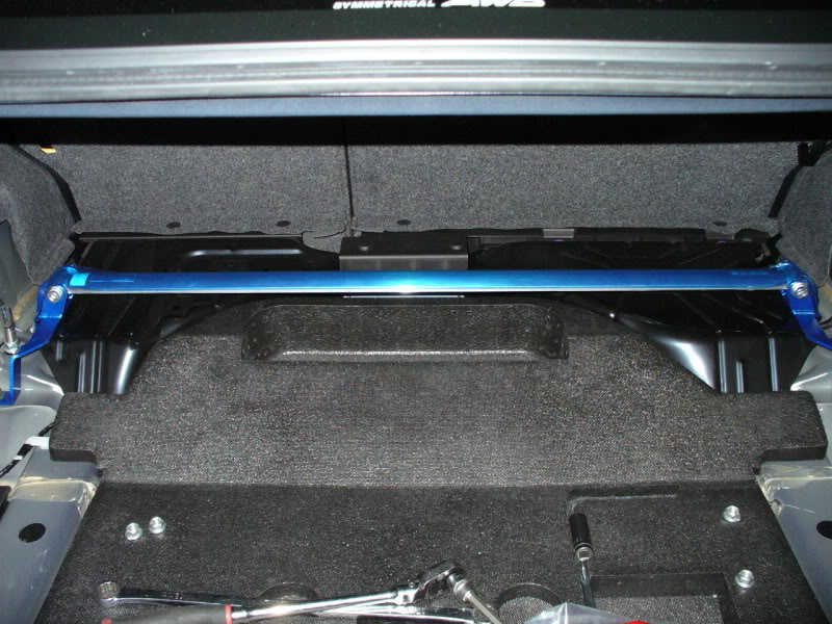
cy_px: 312
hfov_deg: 50.1
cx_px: 416
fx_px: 889
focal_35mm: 37
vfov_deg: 38.7
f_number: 2.8
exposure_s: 1/60
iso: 200
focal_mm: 6.1
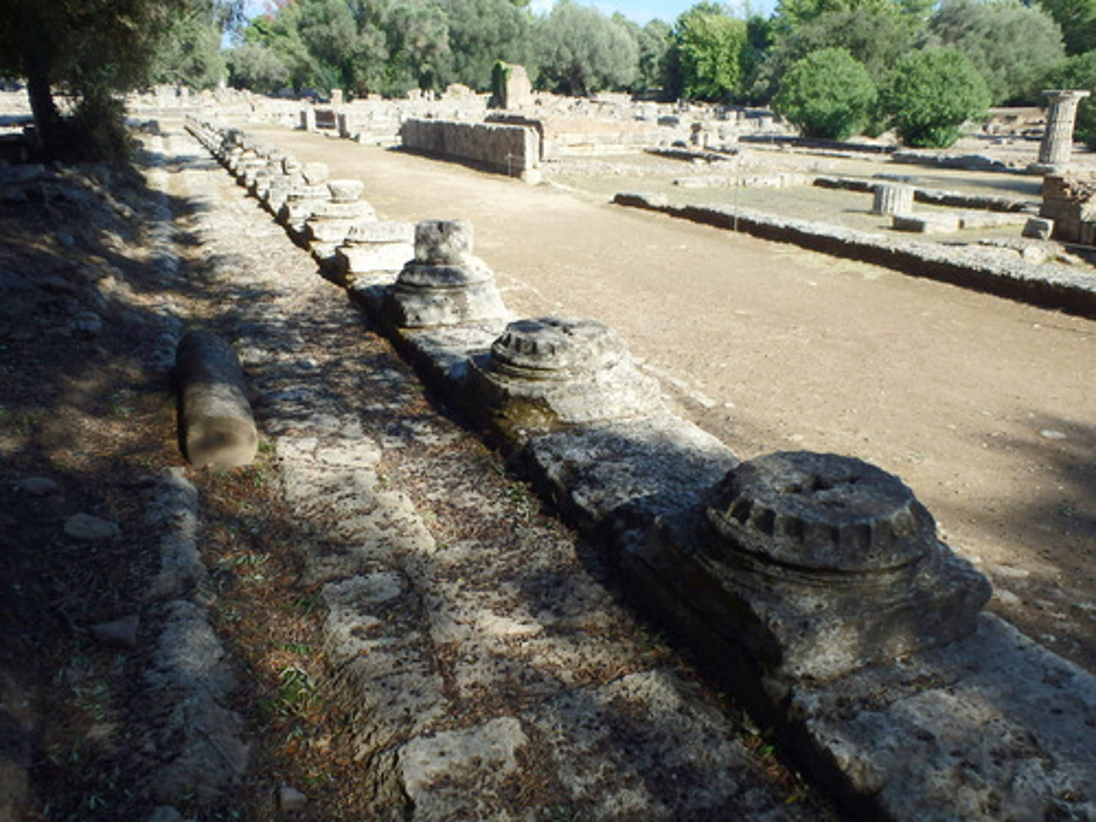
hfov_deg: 63.4
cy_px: 411
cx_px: 548
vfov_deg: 49.7
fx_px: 887
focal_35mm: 28
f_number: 11
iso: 125
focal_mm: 5
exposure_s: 1/60
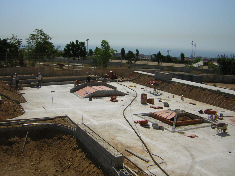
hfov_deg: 51.4
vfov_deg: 39.7
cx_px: 118
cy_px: 88
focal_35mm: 36
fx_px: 244
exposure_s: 1/818
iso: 50
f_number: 5.2
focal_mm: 4.7
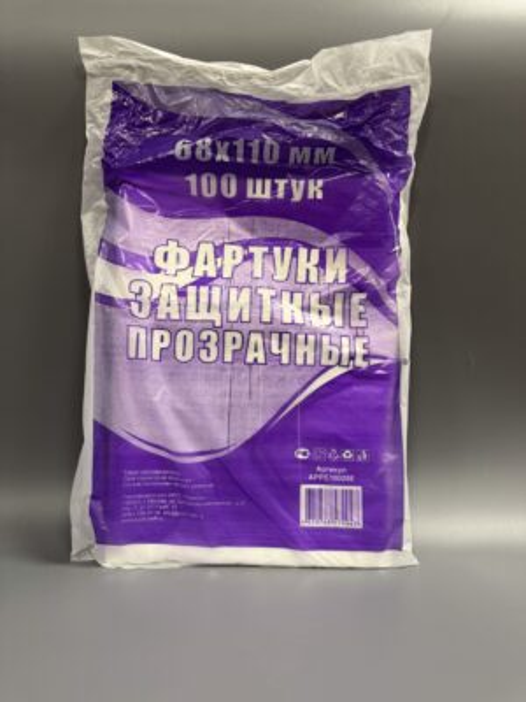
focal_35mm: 24
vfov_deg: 71.6
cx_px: 263
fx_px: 486
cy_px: 351
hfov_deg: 56.8
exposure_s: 1/50
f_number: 1.78
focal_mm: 6.76
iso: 125
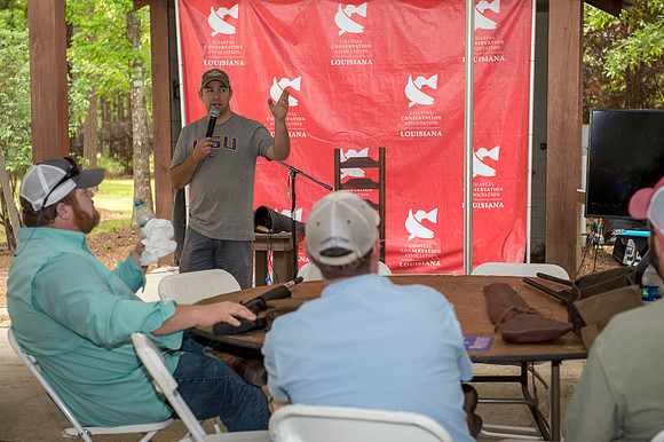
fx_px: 1290
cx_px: 332
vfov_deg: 19.4
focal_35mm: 70
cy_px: 221
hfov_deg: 28.9
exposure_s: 1/250
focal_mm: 70
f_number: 5
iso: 500
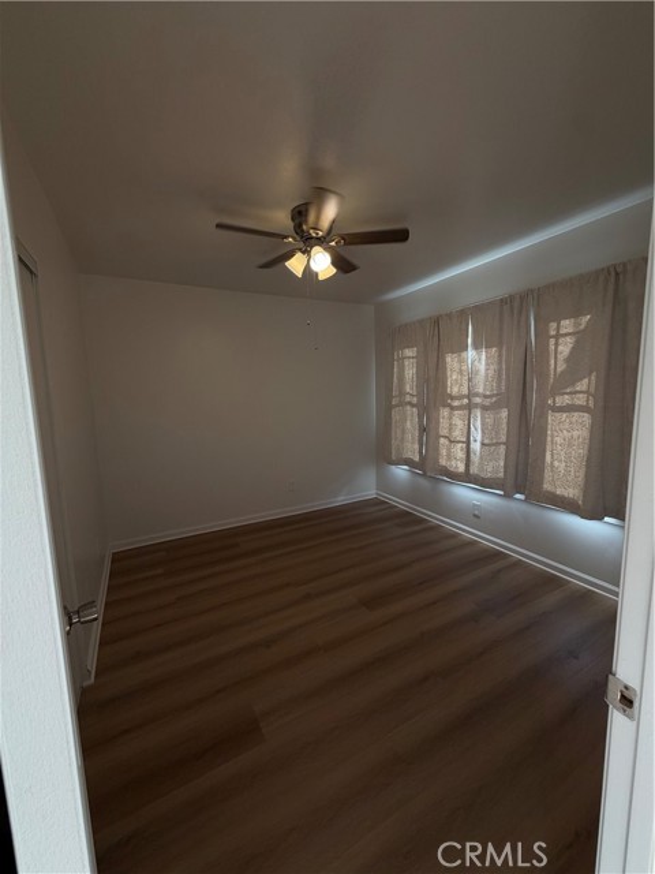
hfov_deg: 85.7
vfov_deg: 102.1
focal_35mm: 14
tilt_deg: -7.2
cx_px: 328
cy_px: 437
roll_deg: +1.3
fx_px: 353
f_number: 2.2
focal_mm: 2.22
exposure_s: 1/121
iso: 100
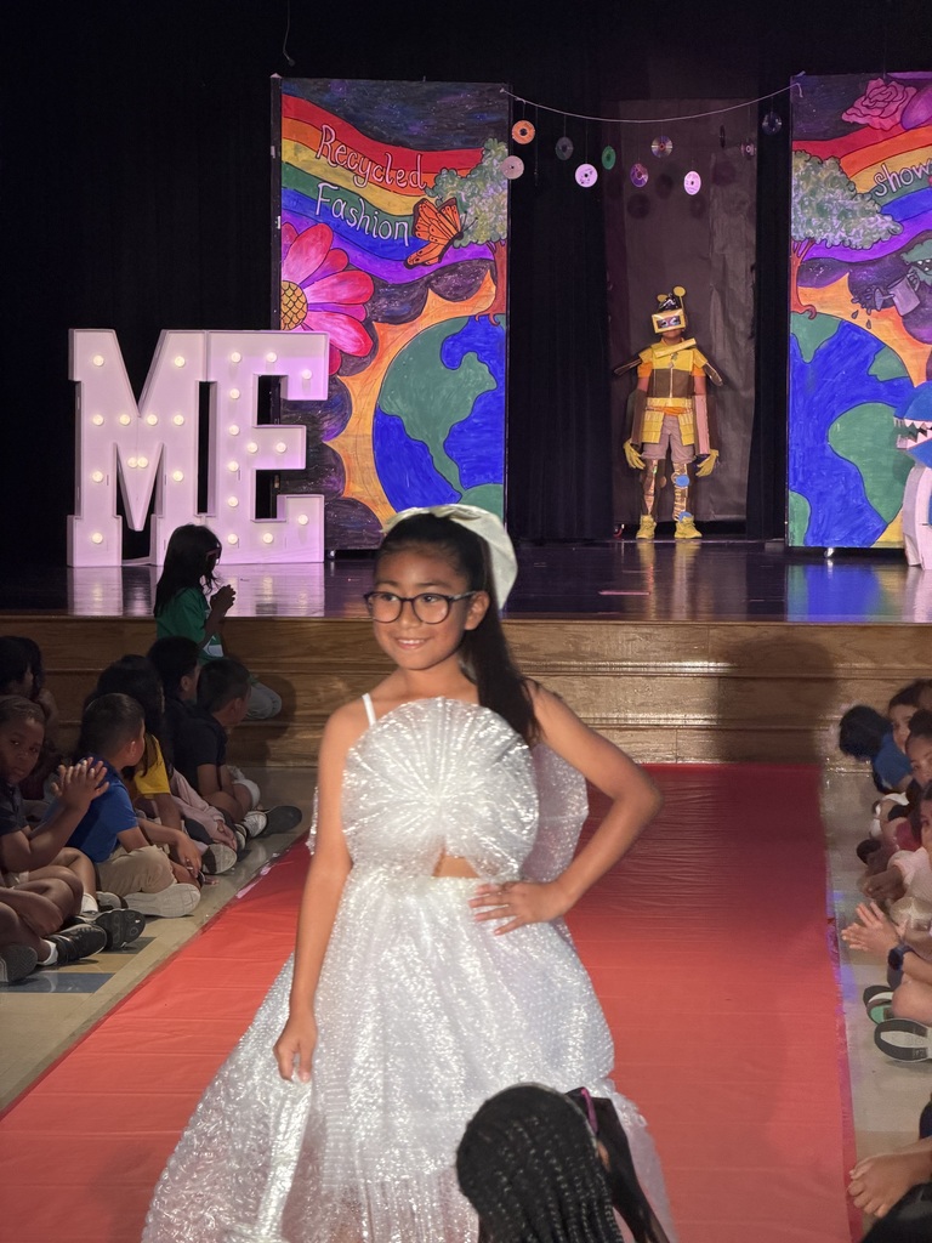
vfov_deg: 19.6
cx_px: 466
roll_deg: -1.5
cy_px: 622
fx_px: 3590
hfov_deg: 14.8
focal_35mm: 100
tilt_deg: -1.8
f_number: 2.8
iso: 400
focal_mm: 16.89
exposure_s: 1/60
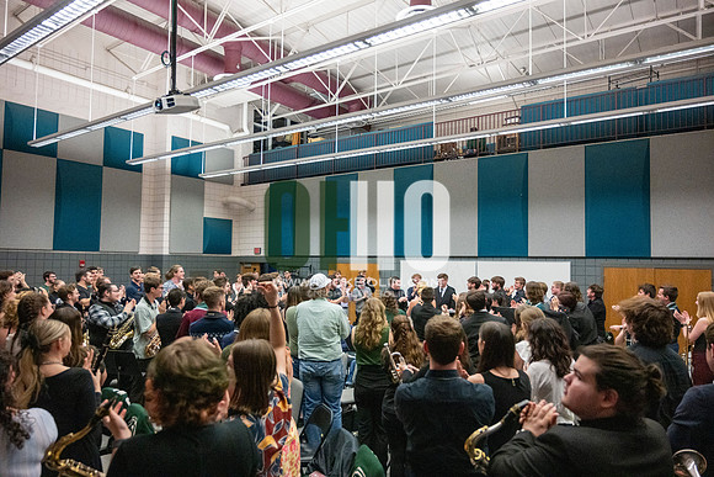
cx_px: 357
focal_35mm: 24
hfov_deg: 73.7
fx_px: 476
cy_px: 238
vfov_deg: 53.2
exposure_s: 1/500
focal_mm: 24
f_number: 4
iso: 10000
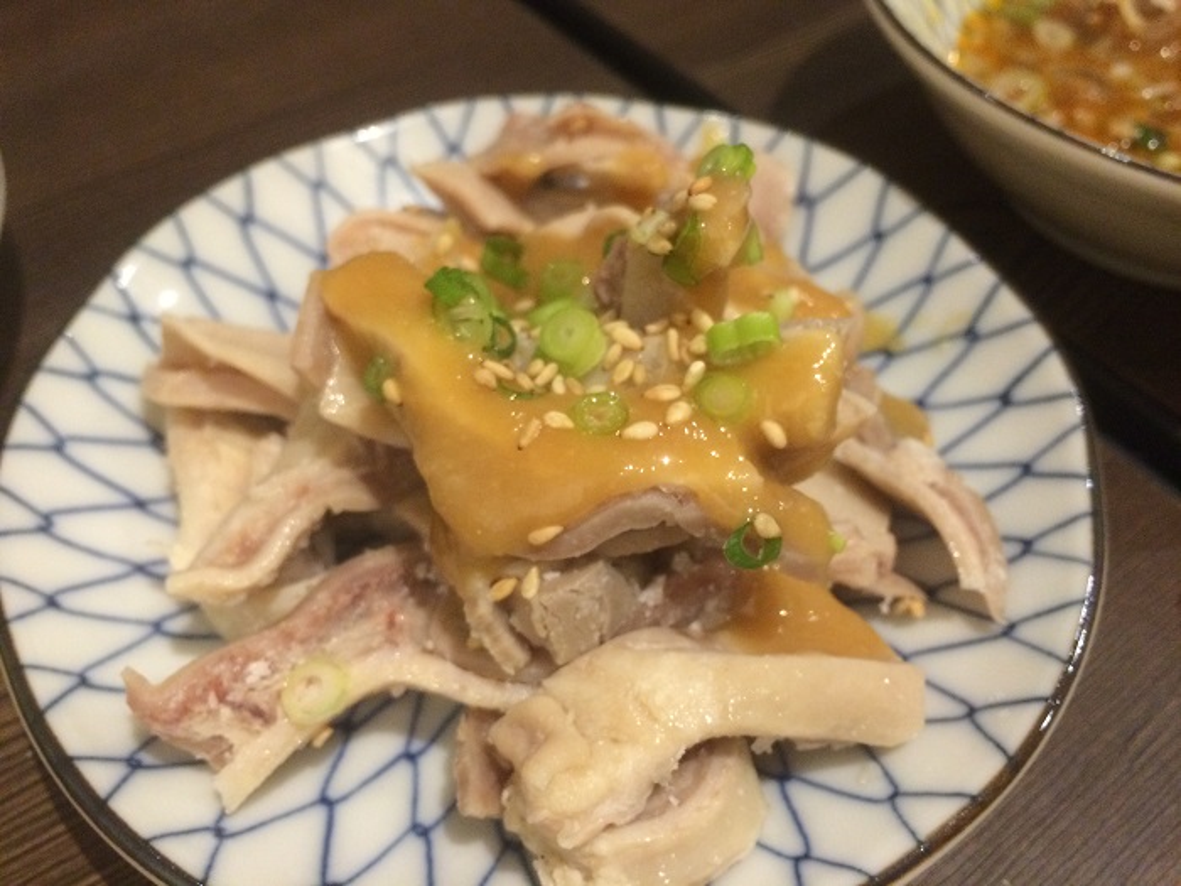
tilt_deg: -51.3
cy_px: 443
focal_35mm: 29
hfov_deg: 61.7
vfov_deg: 48.2
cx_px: 590
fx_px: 989
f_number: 2.2
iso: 320
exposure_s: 1/33
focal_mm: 4.15
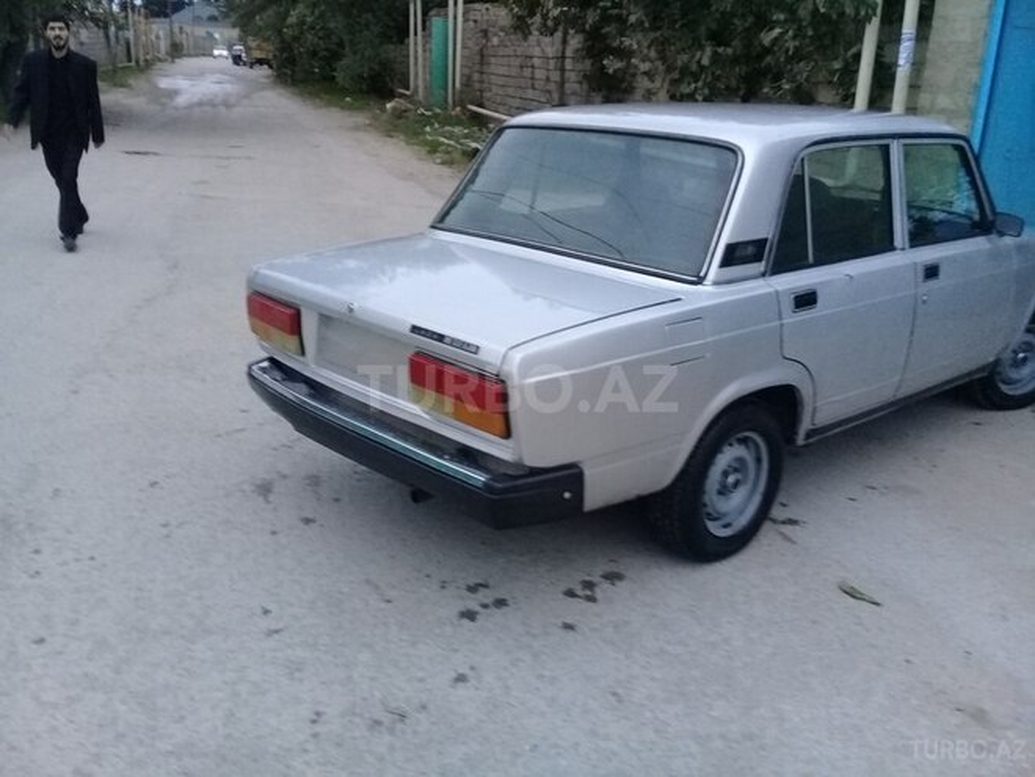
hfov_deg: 58.4
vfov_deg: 45.4
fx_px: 927
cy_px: 388
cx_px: 518
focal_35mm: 31
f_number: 2.2
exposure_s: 1/20
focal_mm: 3.3
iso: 200
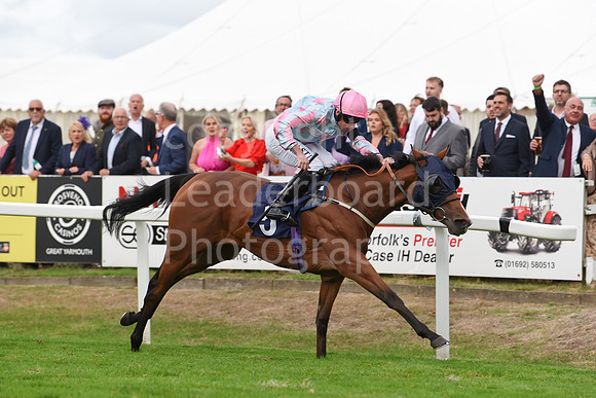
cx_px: 298
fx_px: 3312
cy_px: 199
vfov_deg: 6.9
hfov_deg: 10.3
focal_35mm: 200
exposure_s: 1/2500
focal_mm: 200
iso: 1000
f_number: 5
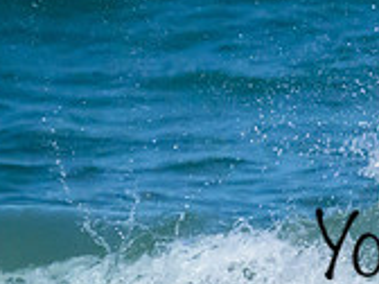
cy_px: 60
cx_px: 794
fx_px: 18492
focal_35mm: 1689
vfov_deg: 0.9
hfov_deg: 1.2
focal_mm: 370
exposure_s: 1/2000
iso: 6400
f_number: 8
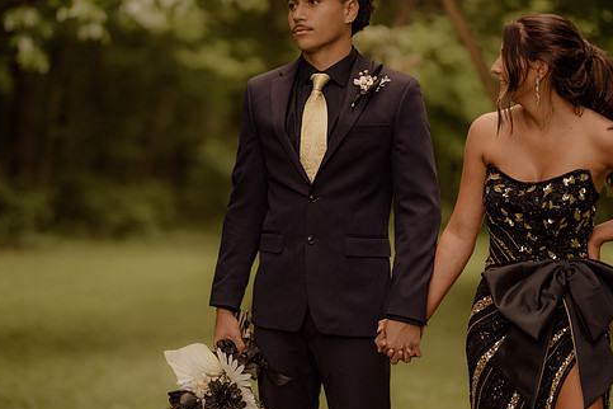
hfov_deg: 18.1
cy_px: 230
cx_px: 278
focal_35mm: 113
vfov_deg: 12.1
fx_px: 1924
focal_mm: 85
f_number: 1.4
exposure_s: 1/1600
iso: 400
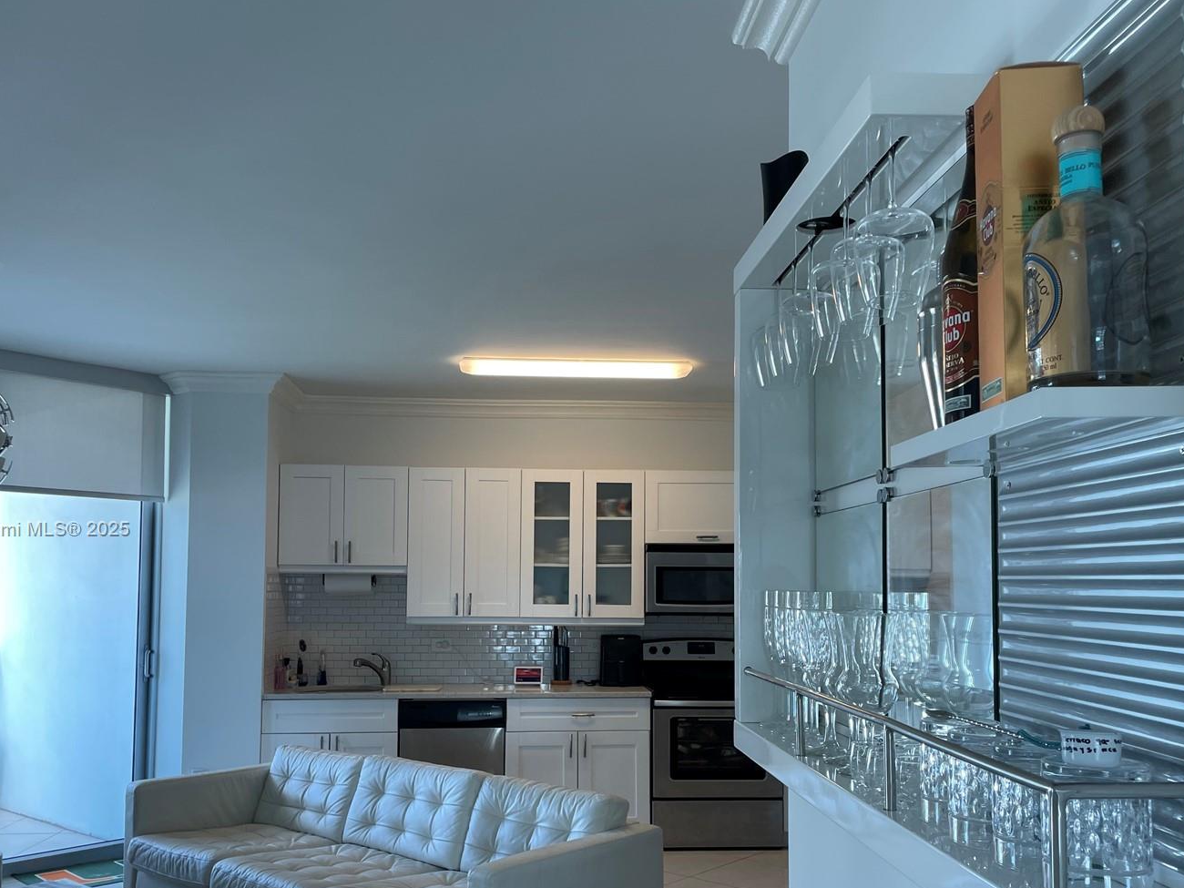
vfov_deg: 43.9
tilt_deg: +3.0
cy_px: 530
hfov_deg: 56.8
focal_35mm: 32
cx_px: 566
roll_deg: -0.1
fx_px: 1095
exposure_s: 1/120
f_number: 1.6
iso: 64
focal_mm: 4.2
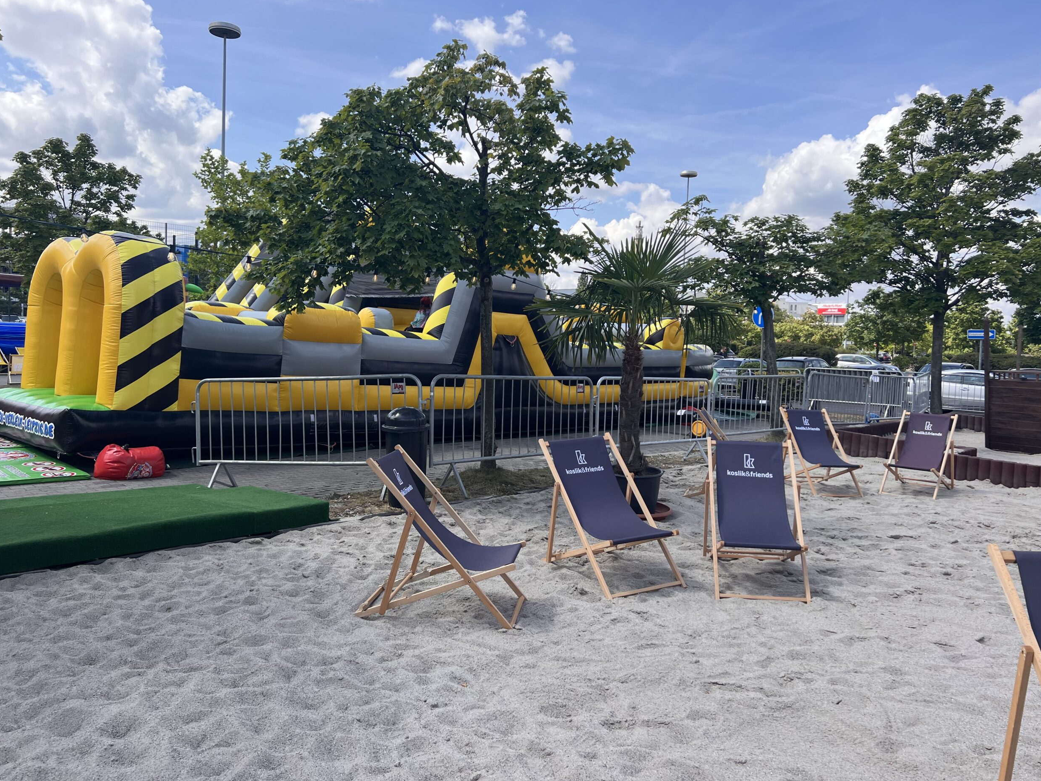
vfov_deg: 51.4
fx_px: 812
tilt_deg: -3.4
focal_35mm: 27
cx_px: 519
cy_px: 384
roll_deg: -1.9
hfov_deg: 65.3
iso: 50
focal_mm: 5.7
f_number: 1.5
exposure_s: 1/2571
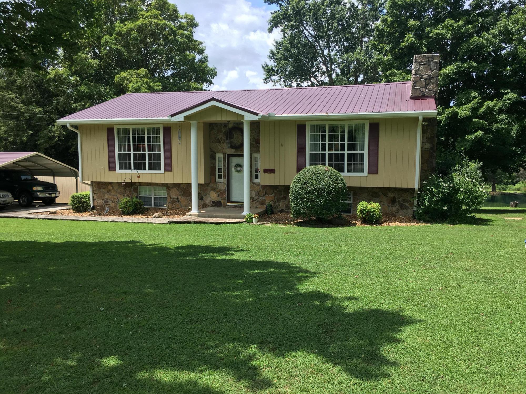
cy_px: 197
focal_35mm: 29
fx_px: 441
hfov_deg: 61.7
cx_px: 263
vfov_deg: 48.2
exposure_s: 1/884
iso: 25
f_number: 2.2
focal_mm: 4.15
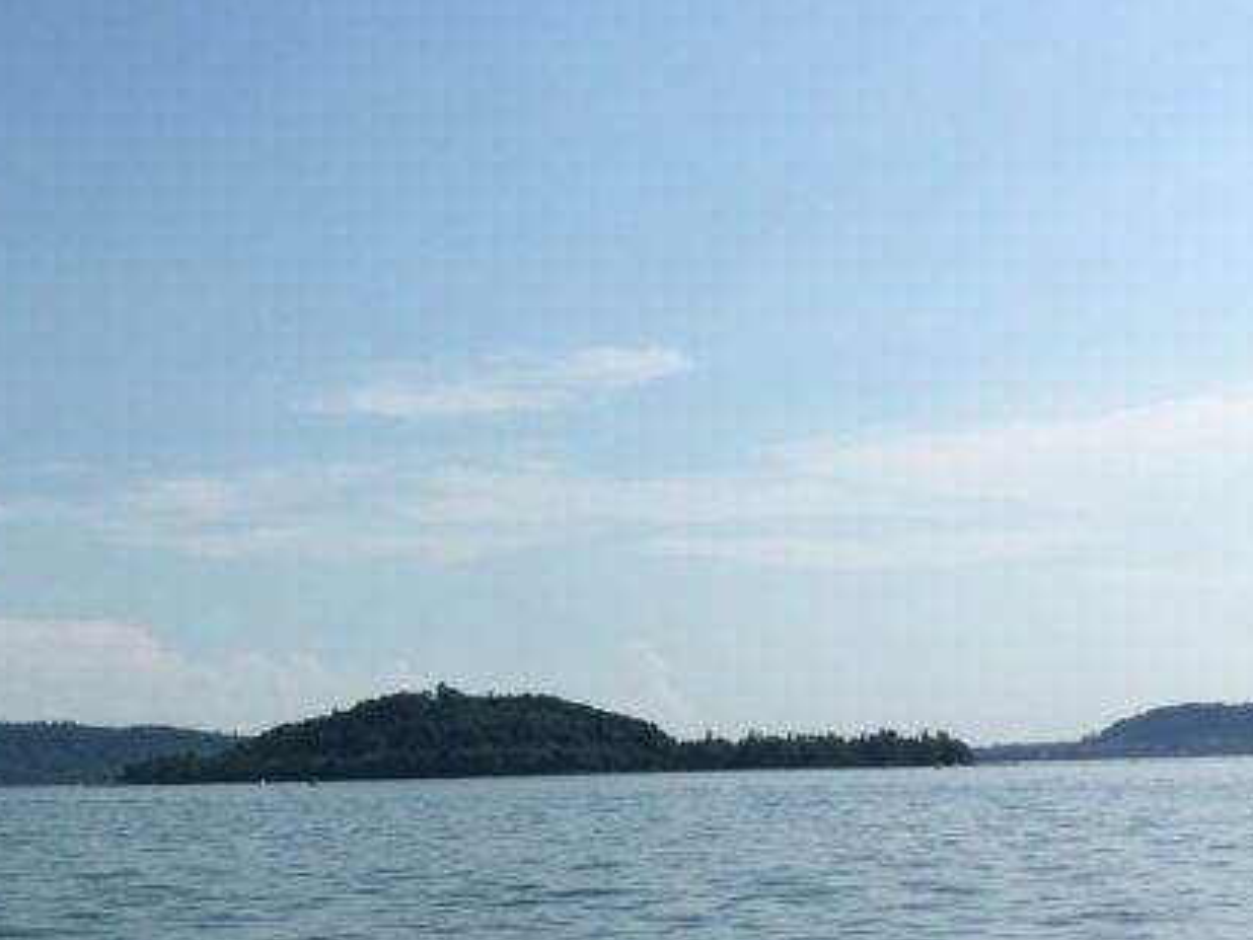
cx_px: 103
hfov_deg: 26.1
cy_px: 672
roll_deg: +1.2
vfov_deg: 20.3
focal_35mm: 72
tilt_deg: +2.5
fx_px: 2606
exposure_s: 1/4049
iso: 25
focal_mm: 4.15
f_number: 2.2
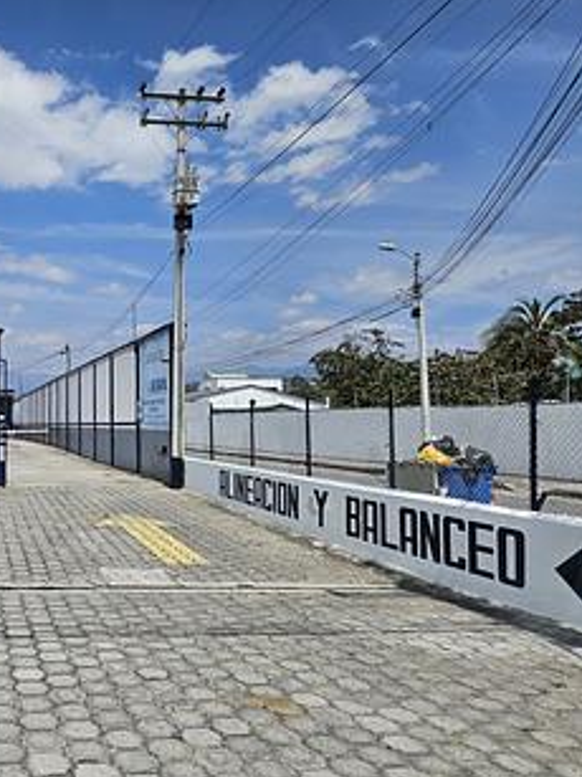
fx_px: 718
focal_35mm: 32
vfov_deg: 56.8
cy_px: 385
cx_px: 59
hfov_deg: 40.8
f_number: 1.8
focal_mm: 5.4
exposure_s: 1/3768
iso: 25
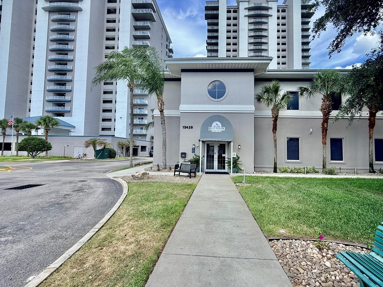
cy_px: 141
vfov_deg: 78.1
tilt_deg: +3.3
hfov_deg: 94.3
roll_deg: -1.0
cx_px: 208
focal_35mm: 16
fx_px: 177
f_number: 2.2
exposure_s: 1/770
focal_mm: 2.22
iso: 50
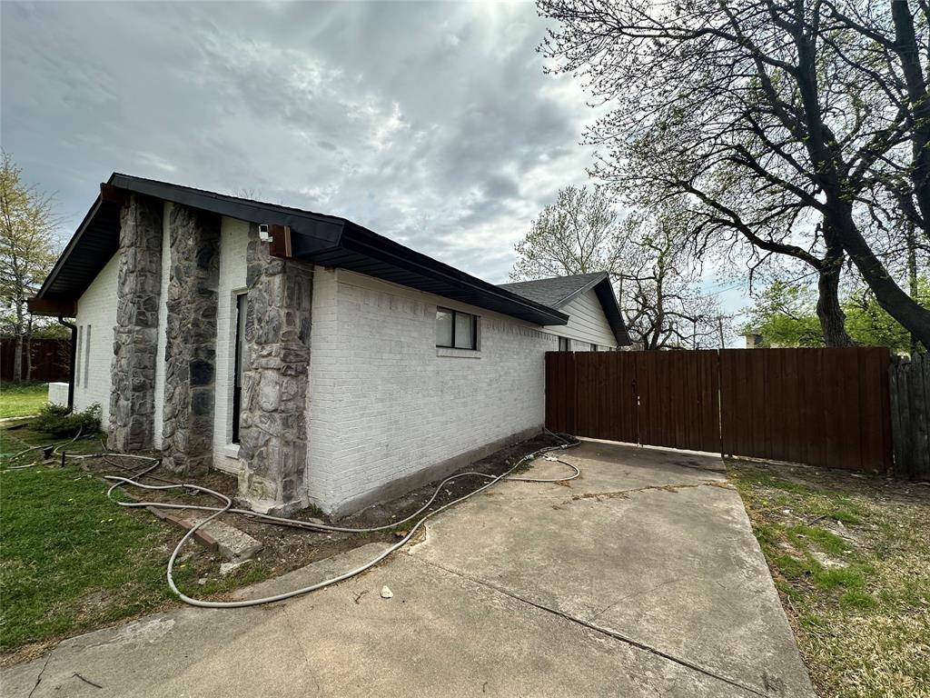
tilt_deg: +3.0
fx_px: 376
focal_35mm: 14
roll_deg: -0.8
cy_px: 349
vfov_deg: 85.7
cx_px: 465
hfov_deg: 102.1
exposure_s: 1/2506
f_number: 2.2
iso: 50
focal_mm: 2.22
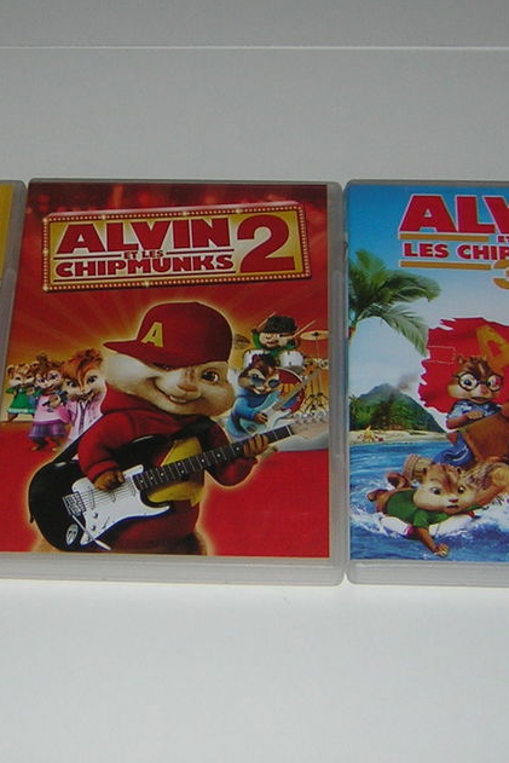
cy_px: 346
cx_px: 191
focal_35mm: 84
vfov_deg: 24.2
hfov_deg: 16.3
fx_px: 1780
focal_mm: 6.6
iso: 50
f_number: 3.1
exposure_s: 1/60.1
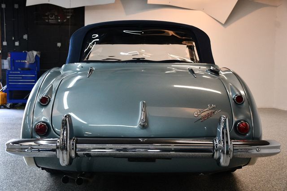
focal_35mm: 39
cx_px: 144
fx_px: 311
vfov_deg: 34.2
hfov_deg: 49.6
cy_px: 96
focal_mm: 26
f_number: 3.8
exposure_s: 1/125
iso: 1100
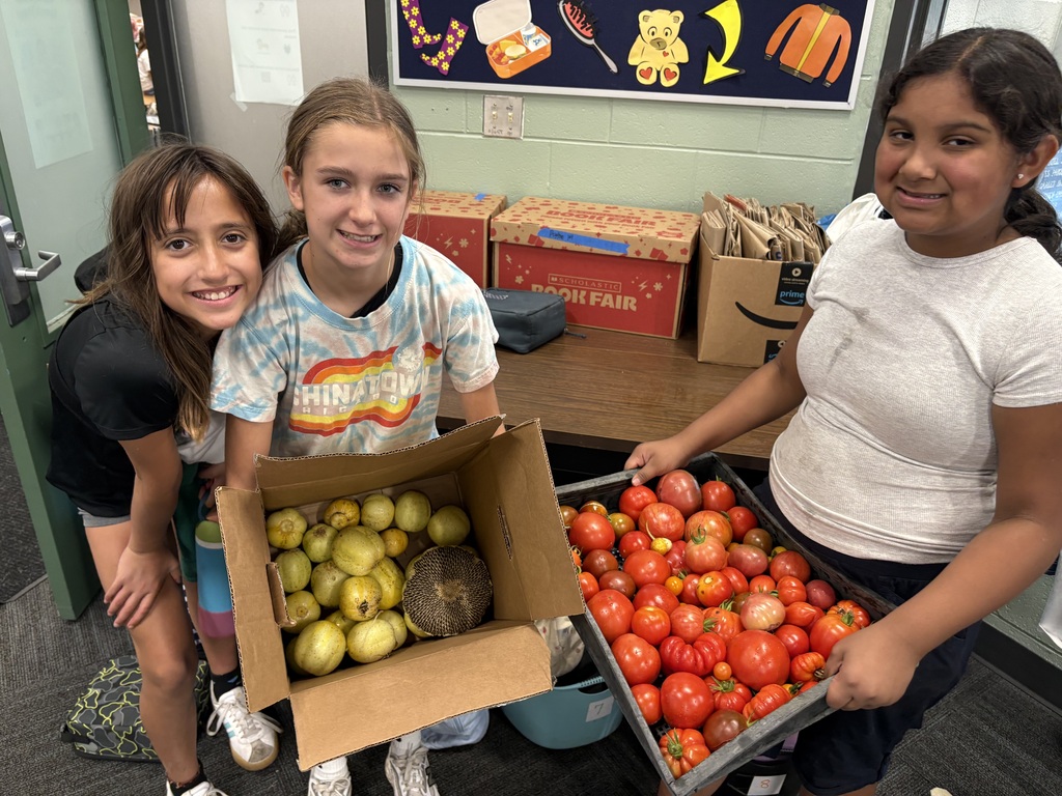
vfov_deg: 53.1
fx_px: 798
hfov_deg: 67.3
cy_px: 398
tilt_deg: -25.1
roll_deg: -1.8
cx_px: 531
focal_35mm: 26
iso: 200
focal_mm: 5.96
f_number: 1.6
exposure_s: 1/60
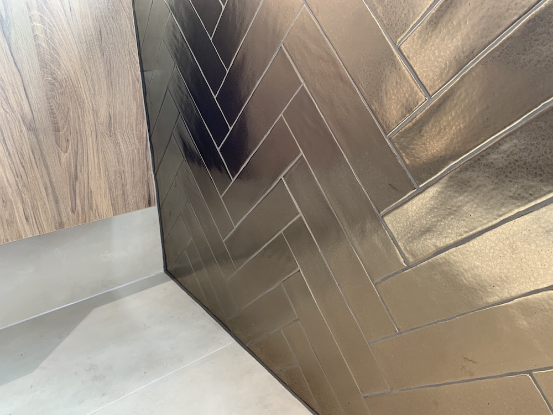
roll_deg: -0.1
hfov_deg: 67.3
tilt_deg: -21.4
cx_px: 276
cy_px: 208
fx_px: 415
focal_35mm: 26
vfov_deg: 53.1
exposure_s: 1/50
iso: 100
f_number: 1.8
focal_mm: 4.25
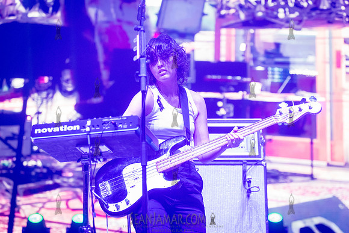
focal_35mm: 80
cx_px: 174
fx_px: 776
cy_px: 116
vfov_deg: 17.1
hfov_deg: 25.4
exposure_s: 1/320
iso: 6400
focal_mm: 80
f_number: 3.5
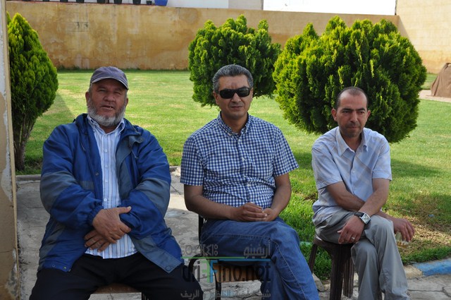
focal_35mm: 45
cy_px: 150
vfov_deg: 29.8
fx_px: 563
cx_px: 226
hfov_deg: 43.7
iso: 200
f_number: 7.1
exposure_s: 1/200
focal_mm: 30
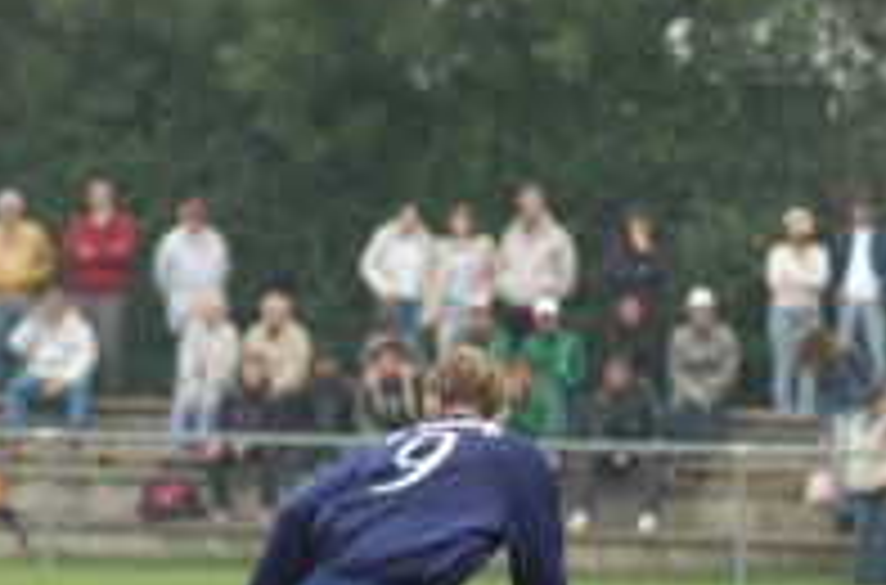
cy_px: 578
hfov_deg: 4.7
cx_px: 423
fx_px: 10844
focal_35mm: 442
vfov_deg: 3.1
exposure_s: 1/250
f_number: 4.5
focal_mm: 145
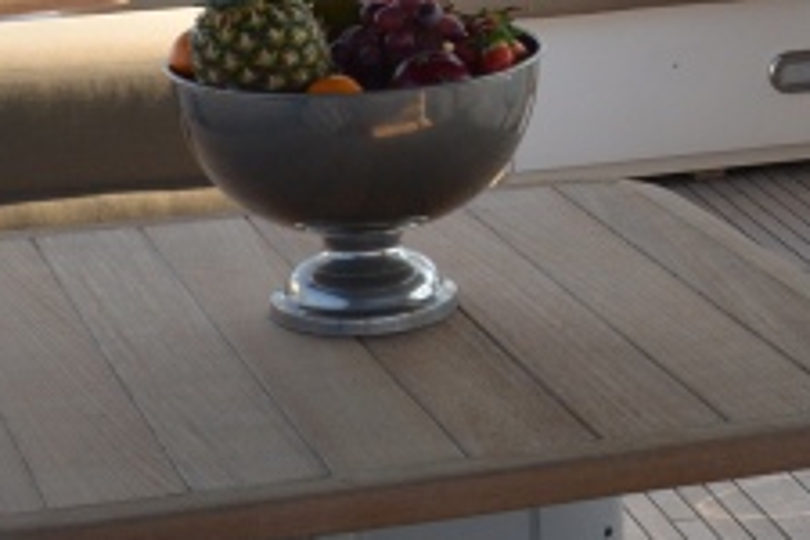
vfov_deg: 10.7
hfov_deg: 16.3
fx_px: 2767
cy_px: -275
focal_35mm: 123
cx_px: 839
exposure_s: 1/200
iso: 100
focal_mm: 18
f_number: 7.1
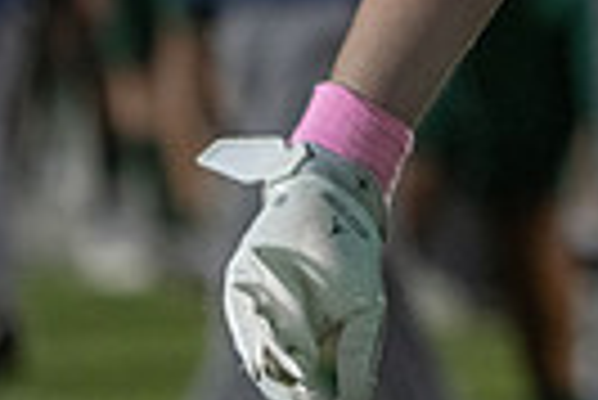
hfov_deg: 1.6
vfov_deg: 1.1
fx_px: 21468
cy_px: -362
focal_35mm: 1291
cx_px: 1218
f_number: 5.6
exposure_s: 1/500
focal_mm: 297
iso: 6400
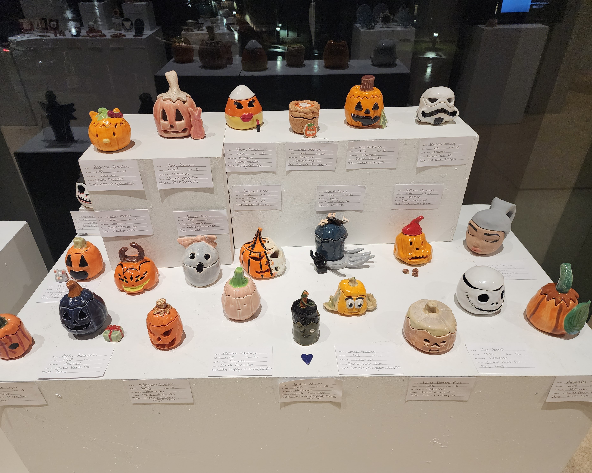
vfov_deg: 58.8
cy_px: 236
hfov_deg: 70.3
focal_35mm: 24
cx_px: 284
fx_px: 420
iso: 320
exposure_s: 1/120
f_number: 1.8
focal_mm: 6.4
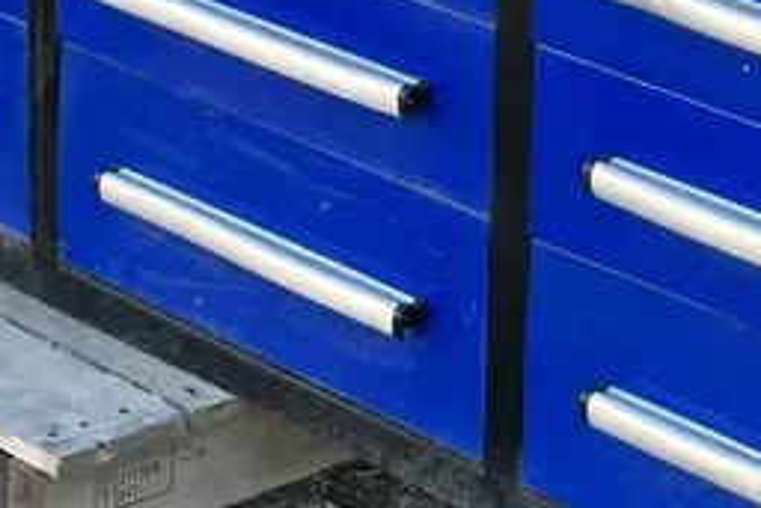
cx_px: 404
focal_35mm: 187
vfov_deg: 7.3
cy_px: -157
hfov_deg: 11.0
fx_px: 3955
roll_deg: -1.7
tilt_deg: -16.1
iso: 64
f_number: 1.78
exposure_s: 1/324
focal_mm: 6.86
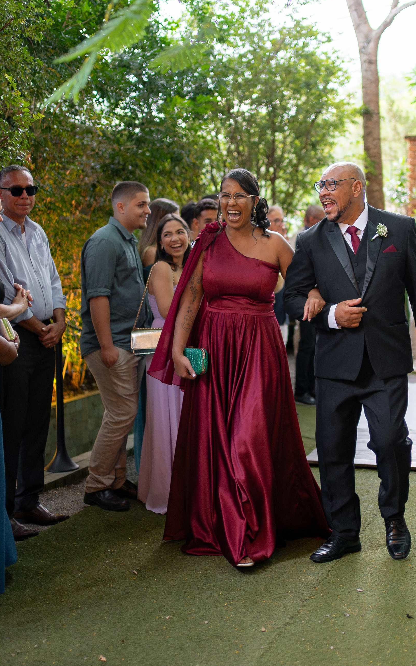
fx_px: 961
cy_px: 253
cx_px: 265
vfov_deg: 38.0
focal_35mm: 53
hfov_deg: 24.3
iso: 1250
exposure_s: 1/640
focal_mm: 35
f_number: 1.4
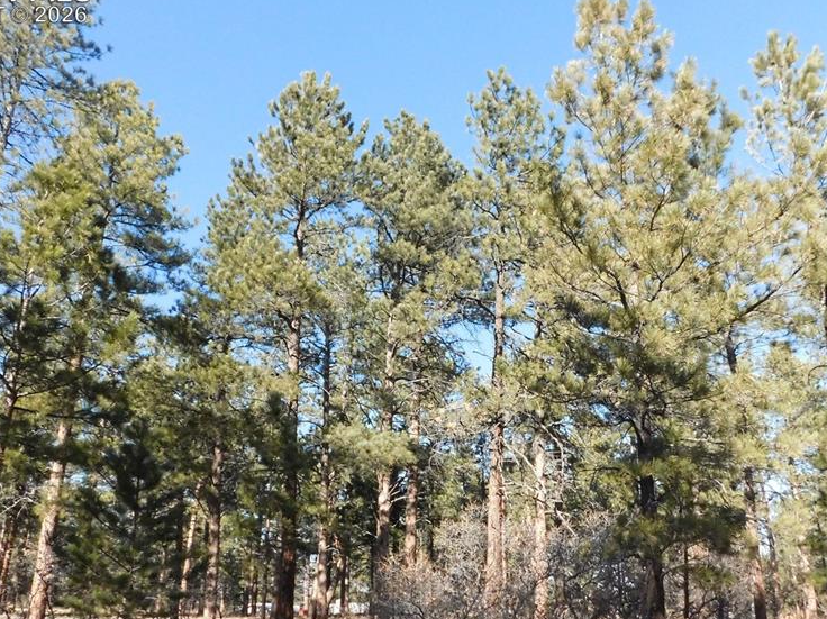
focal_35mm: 32
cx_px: 442
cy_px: 392
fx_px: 764
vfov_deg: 43.7
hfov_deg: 56.8
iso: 800
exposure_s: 1/800
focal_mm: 4
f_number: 6
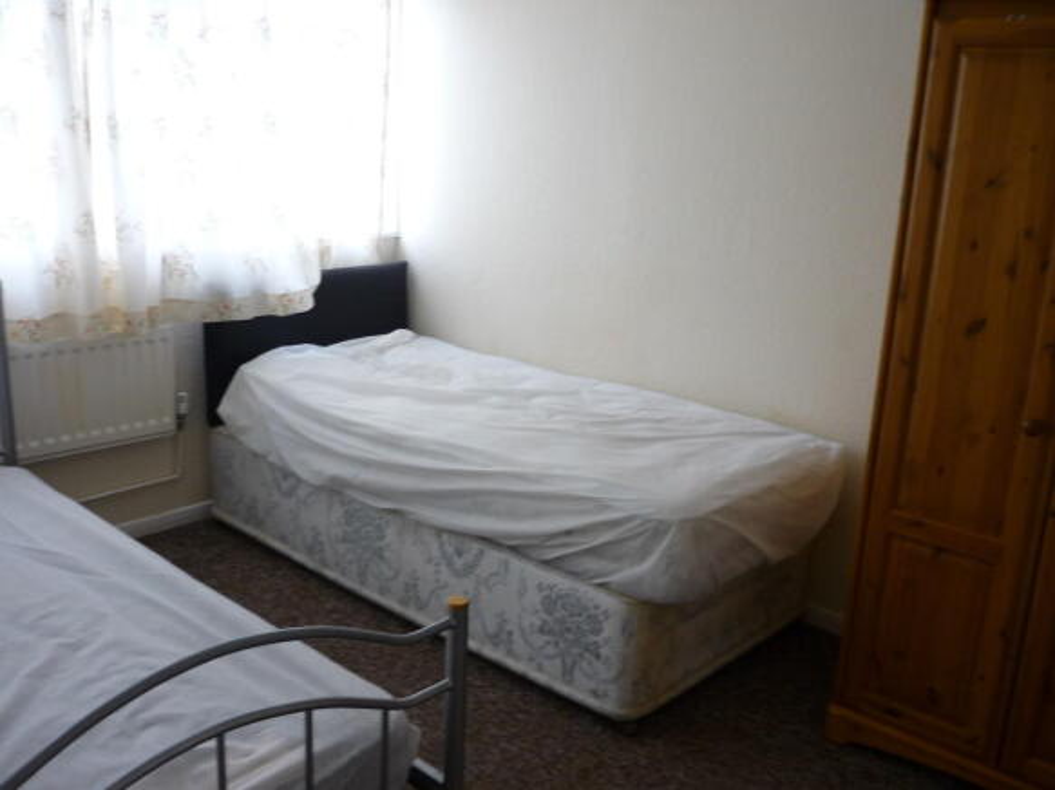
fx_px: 1006
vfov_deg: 42.9
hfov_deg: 55.4
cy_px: 395
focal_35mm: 33
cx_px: 528
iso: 100
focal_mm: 5.5
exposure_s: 1/30
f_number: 2.8
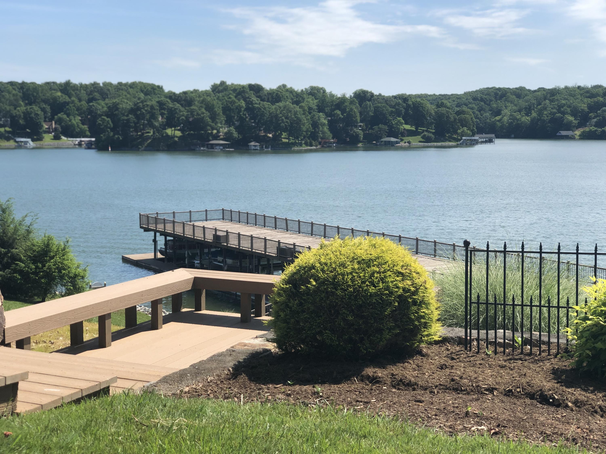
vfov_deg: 28.0
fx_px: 910
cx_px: 303
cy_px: 227
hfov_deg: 36.8
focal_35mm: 52
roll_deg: +0.5
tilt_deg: -6.1
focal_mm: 6
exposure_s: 1/1091
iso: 16
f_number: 2.4
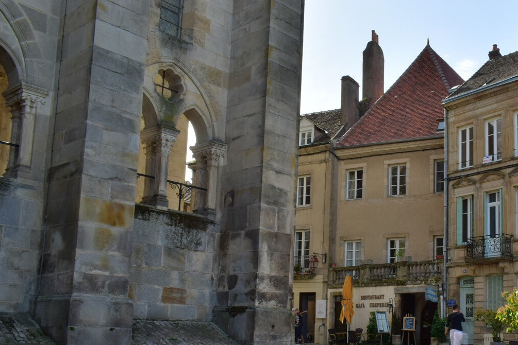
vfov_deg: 30.6
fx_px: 619
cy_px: 260
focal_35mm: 43
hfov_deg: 43.8
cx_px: 397
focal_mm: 18
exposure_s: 1/25
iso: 100
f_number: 22
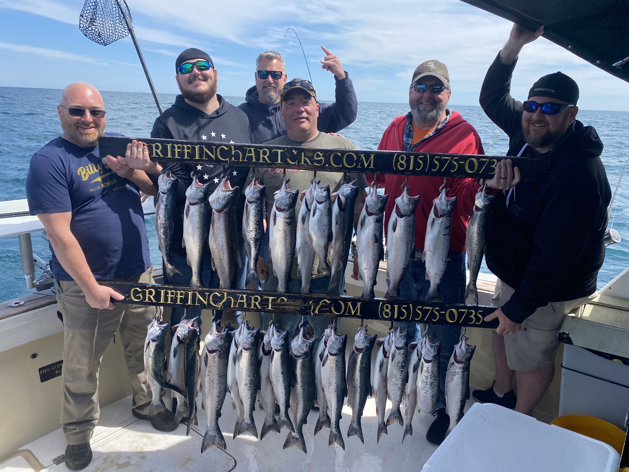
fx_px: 472
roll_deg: -2.4
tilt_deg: -15.9
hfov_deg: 67.3
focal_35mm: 26
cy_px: 236
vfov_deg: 53.1
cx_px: 314
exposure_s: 1/2141
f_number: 1.8
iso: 32
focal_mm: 4.25
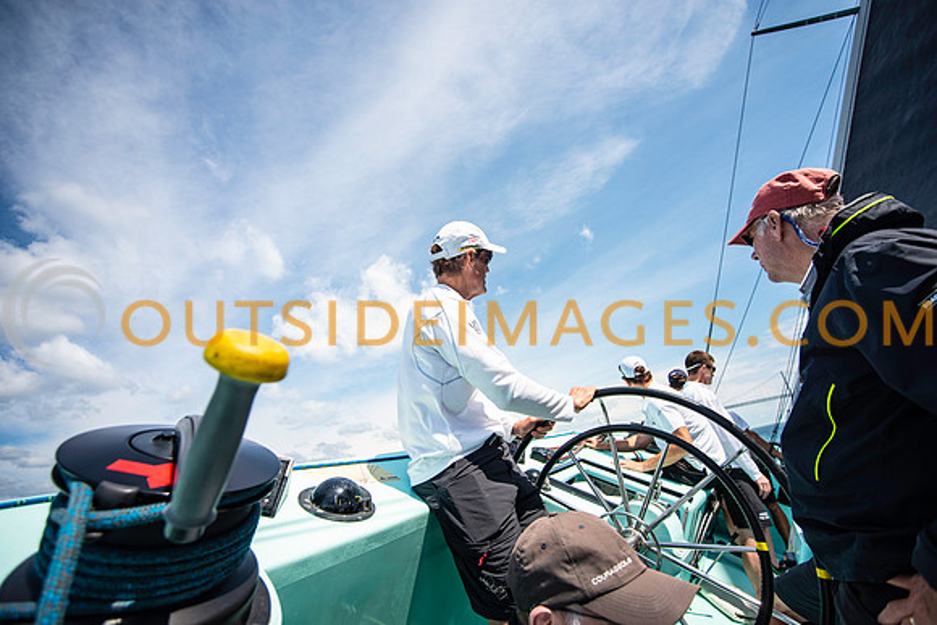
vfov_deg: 77.4
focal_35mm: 15
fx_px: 390
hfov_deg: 100.4
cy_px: 312
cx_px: 468
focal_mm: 15
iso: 250
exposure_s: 1/1600
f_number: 5
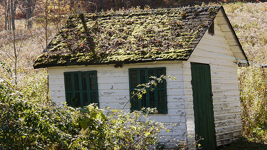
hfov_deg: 23.2
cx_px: 133
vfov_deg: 13.2
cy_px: 75
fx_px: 652
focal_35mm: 92
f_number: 5.6
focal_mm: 42
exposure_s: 1/160
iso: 100
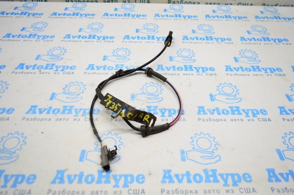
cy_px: 98
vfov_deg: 47.8
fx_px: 220
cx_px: 147
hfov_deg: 67.4
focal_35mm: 27
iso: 6400
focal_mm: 18
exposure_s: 1/1000
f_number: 3.5
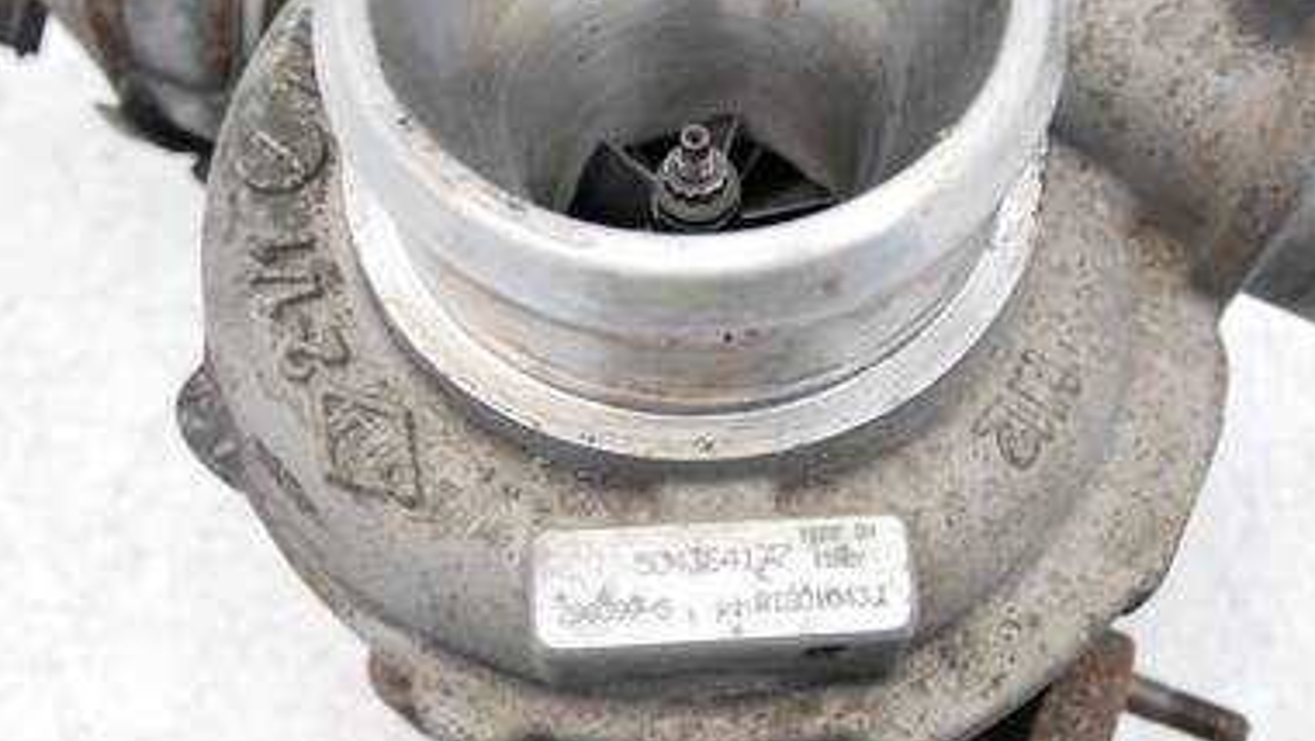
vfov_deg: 35.1
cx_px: 716
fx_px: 1151
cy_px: 530
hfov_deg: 59.4
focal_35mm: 33
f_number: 3.5
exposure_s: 1/60
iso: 800
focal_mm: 12
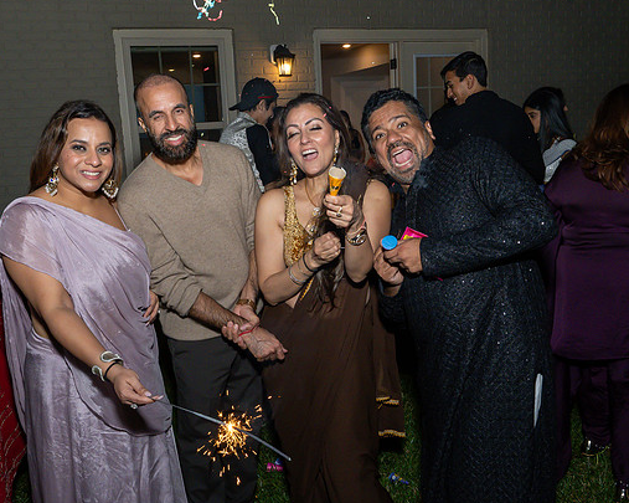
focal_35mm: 32
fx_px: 595
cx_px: 278
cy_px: 237
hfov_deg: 55.6
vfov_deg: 45.7
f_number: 8
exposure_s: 1/250
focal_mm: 17
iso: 640
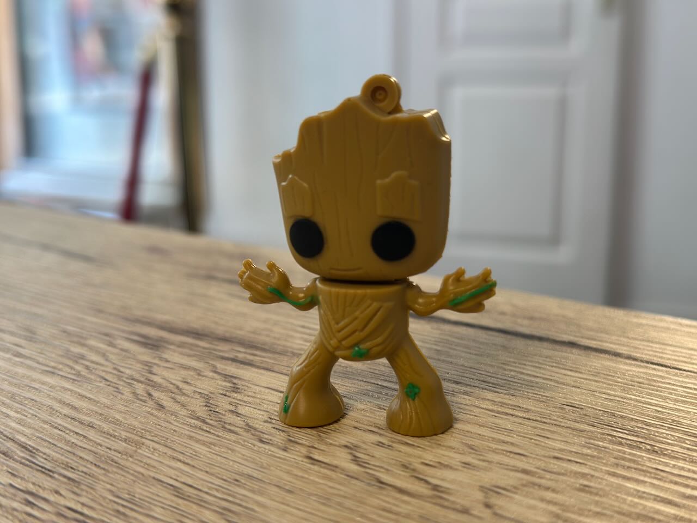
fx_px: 966
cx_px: 348
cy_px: 262
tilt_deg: -11.9
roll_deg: -0.5
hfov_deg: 39.7
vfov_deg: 30.3
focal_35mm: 48
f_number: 1.78
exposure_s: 1/50
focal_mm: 6.86
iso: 80
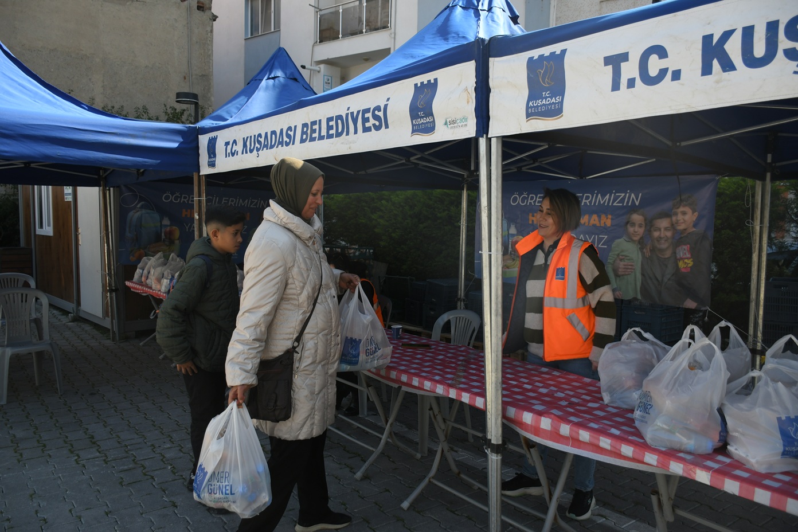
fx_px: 598
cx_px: 399
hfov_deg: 67.4
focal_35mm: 27
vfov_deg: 47.9
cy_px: 266
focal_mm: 18
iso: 250
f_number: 4
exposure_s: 1/1000
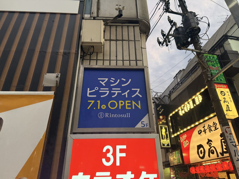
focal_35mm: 24
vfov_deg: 56.8
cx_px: 120
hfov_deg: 71.6
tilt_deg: +30.1
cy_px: 90
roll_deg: +1.3
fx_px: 166
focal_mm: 6.76
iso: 250
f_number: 1.78
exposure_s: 1/100
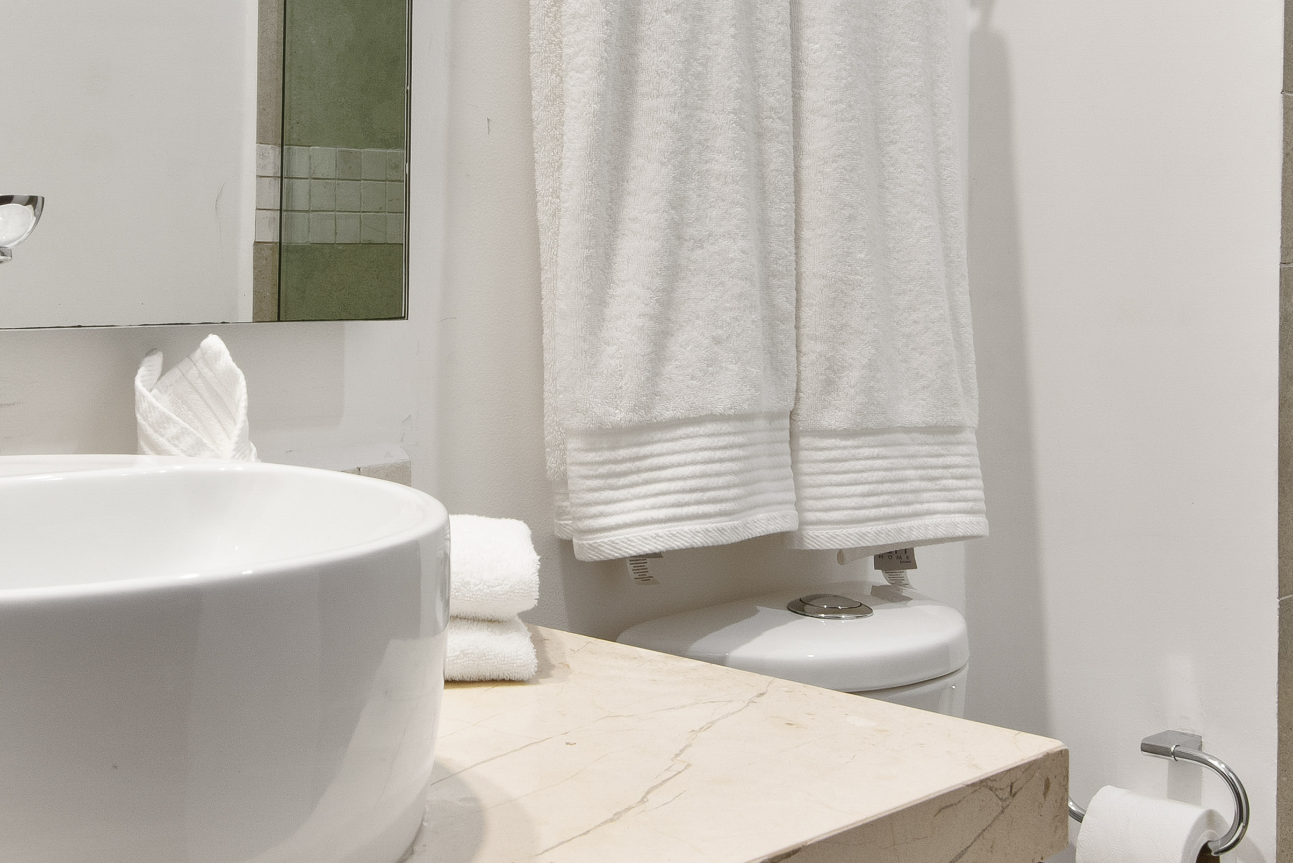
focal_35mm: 49
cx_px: 522
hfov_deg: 40.2
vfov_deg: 27.3
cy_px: 250
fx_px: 1760
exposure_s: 1/4
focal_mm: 16
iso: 320
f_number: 11
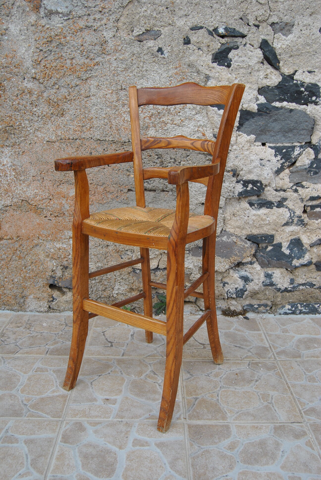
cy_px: 240
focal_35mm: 34
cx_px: 160
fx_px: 460
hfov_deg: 38.5
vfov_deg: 55.0
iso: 100
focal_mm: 23
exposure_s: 1/200
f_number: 7.1
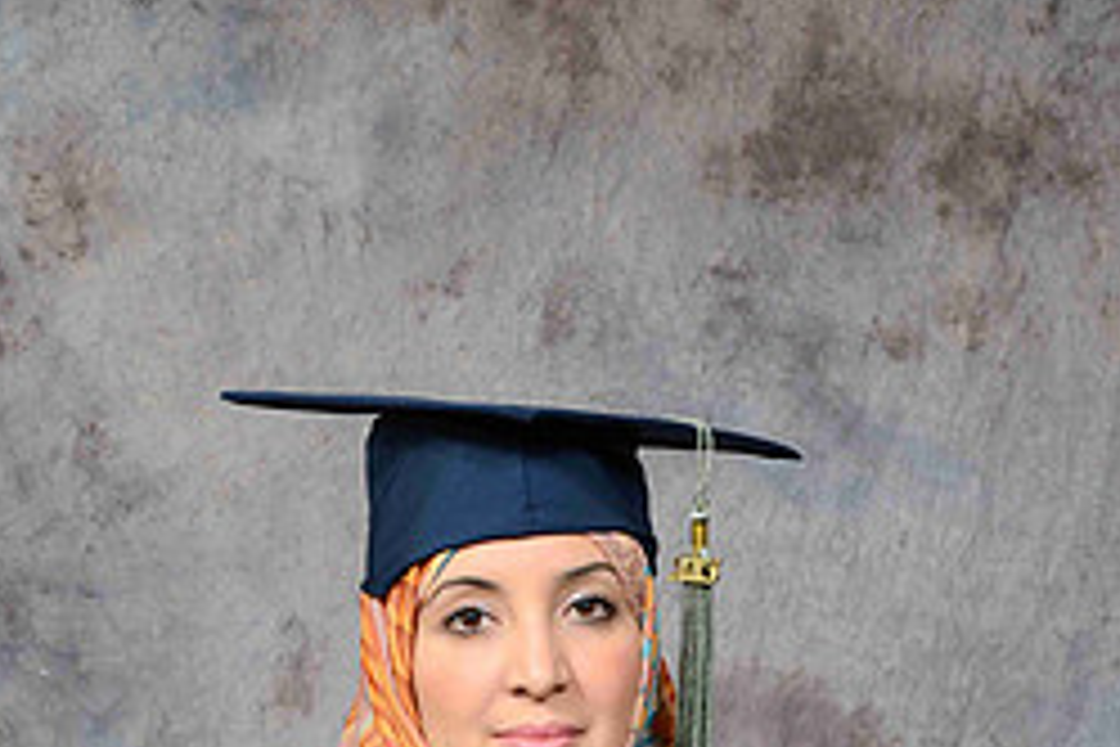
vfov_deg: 13.1
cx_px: 540
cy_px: 716
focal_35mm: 103
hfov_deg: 19.8
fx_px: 3204
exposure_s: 1/200
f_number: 6.3
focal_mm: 38
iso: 200
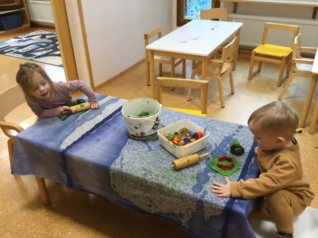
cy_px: 119
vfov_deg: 45.4
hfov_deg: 58.4
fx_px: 285
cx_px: 159
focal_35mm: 31
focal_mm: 3.3
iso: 125
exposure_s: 1/33
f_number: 2.4
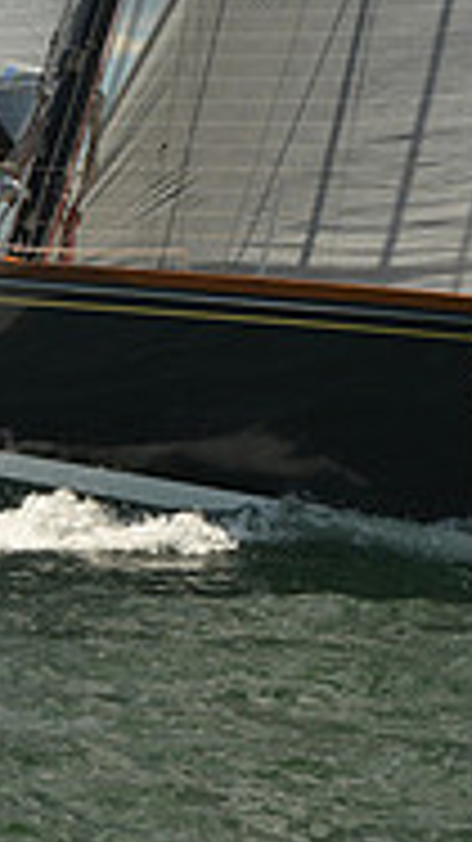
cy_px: 209
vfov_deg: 8.1
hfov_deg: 4.5
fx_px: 5949
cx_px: 252
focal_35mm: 267
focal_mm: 82
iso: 400
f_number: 7.1
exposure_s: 1/800
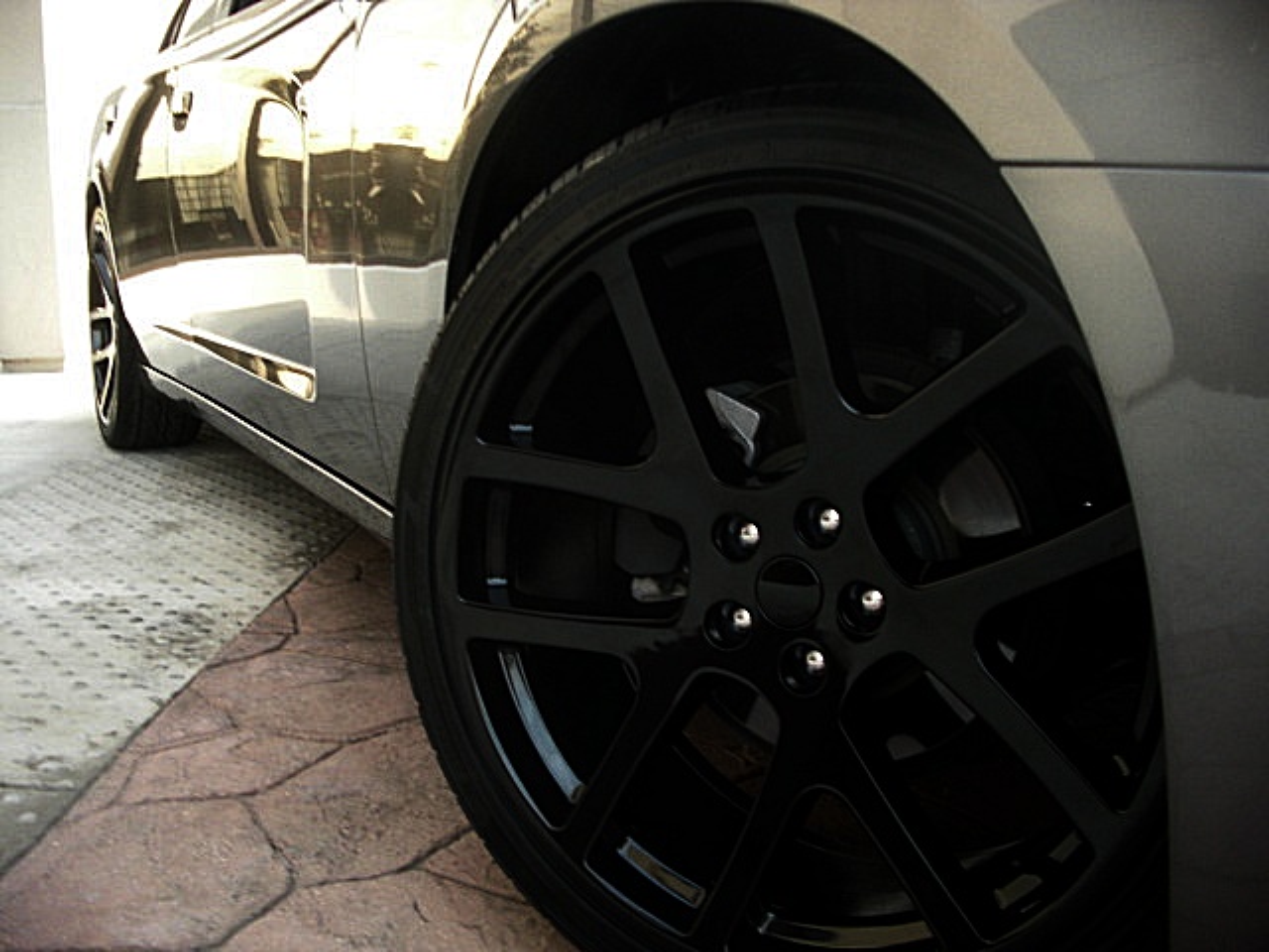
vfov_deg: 39.7
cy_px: 476
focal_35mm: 36
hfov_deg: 51.4
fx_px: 1320
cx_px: 634
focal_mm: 6.3
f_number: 2.8
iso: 200
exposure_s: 1/80
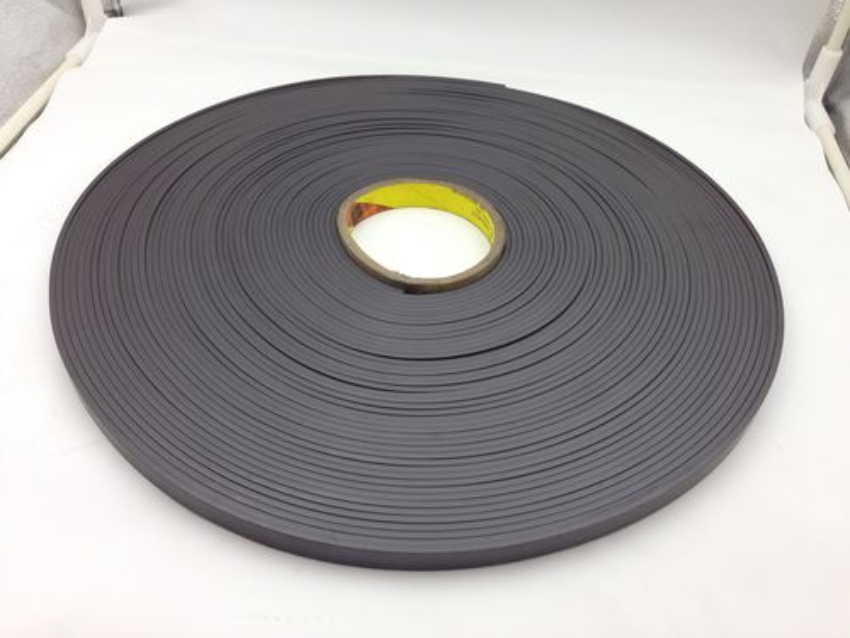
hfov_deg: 55.4
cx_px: 425
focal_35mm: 33
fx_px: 810
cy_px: 319
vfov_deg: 42.9
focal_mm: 4.13
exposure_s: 1/120
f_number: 2.4
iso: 80
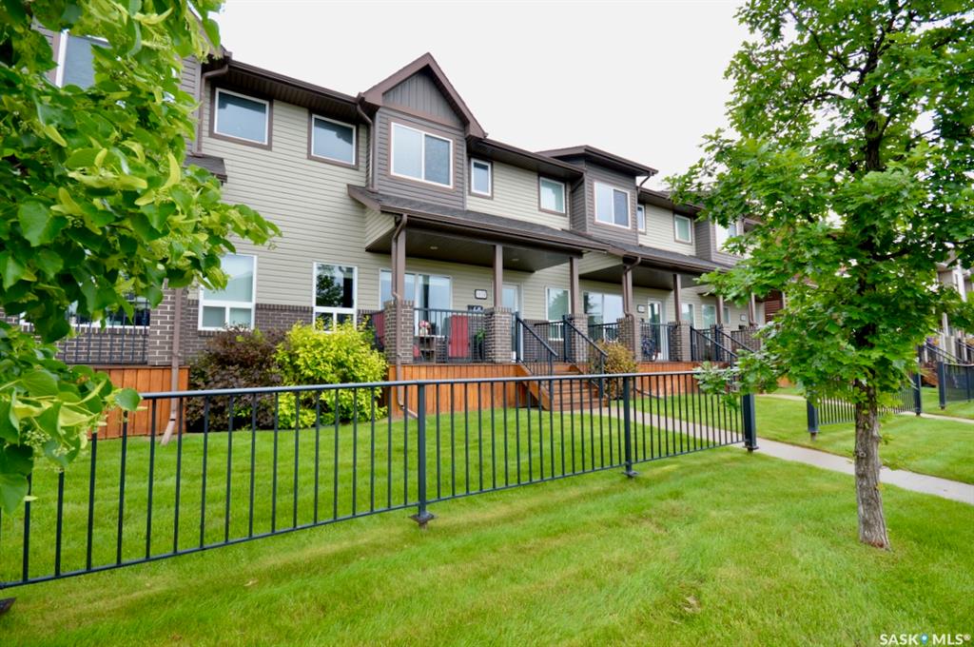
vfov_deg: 77.2
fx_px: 405
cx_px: 487
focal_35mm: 15
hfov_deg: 100.5
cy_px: 324
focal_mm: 10
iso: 100
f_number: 9
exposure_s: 1/25
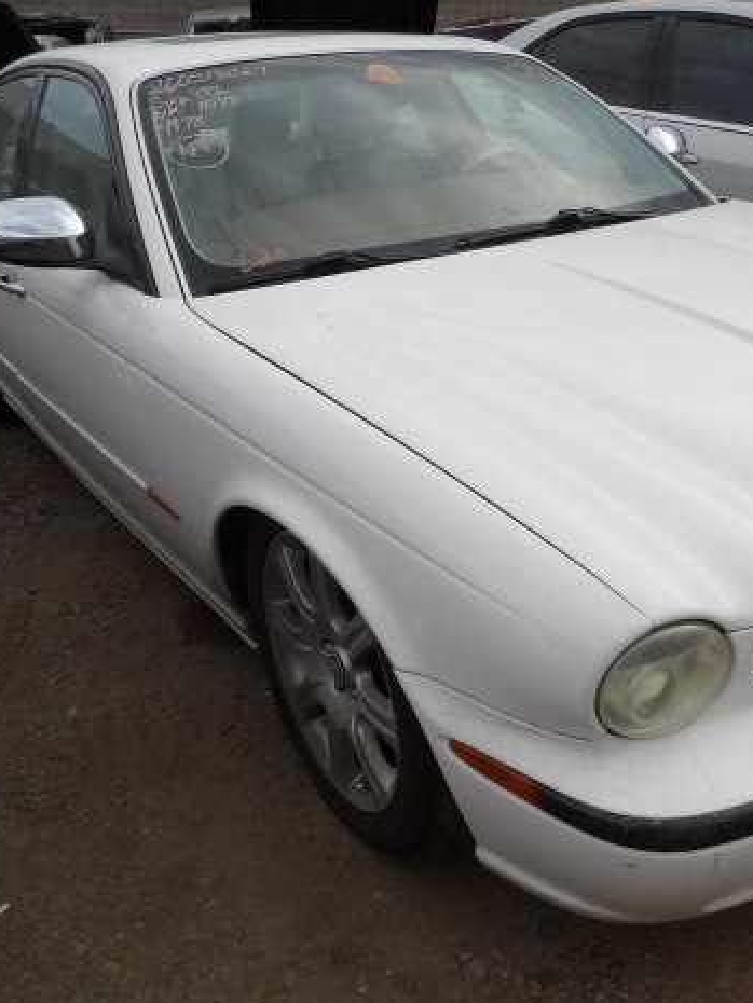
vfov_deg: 55.3
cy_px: 498
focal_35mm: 33
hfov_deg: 41.8
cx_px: 559
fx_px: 957
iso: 100
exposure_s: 1/488
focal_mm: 4.3
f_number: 4.6
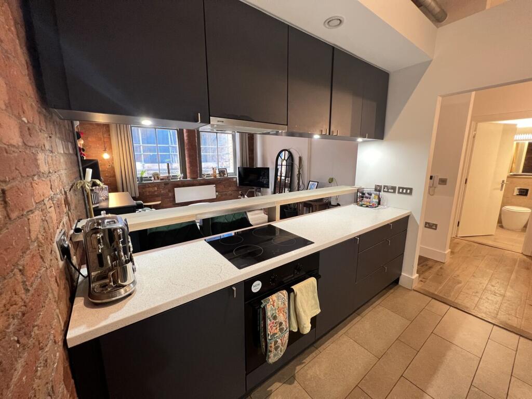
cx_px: 266
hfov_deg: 106.2
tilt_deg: -11.0
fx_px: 200
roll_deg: +0.4
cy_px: 200
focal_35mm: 13
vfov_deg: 89.9
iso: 400
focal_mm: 1.57
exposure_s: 1/50
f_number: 1.8
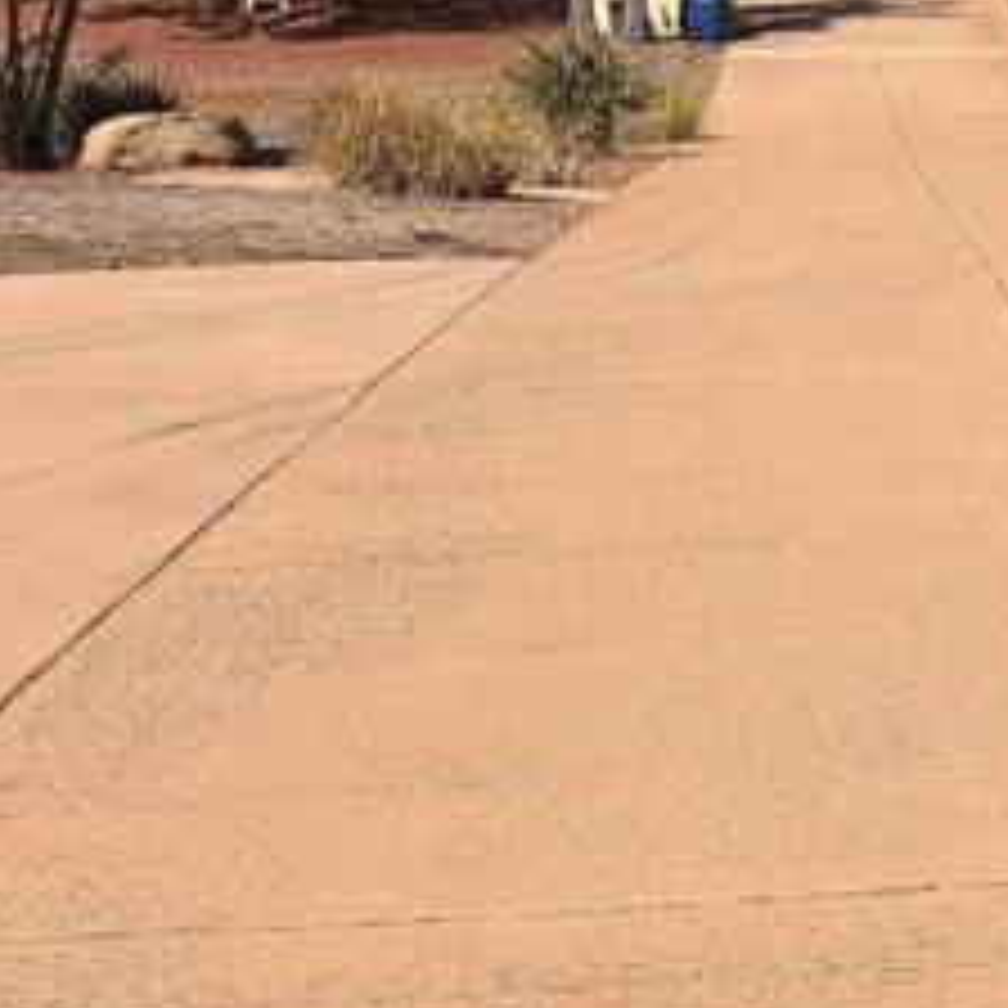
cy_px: 27
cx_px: 1134
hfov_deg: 17.3
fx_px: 3196
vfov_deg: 17.5
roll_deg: +0.8
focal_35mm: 97
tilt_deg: -8.0
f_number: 1.78
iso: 80
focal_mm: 6.76
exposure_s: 1/6711
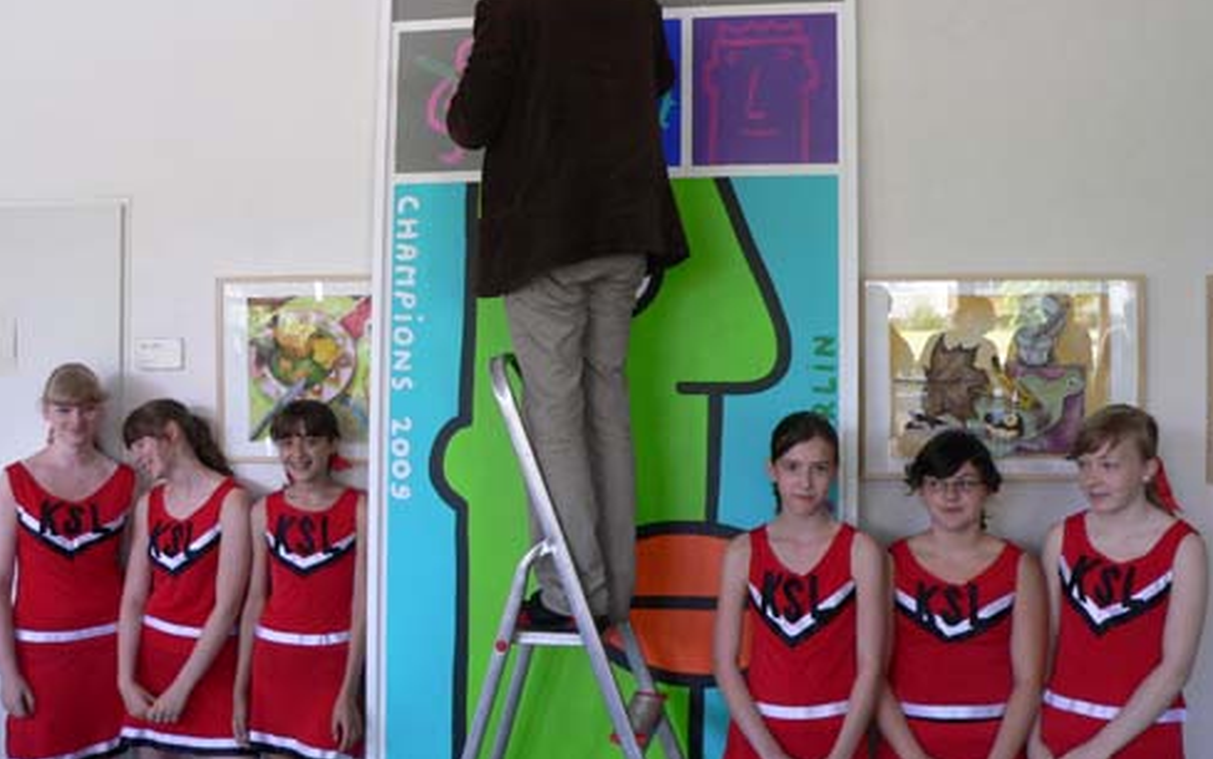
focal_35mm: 39
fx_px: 1290
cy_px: 326
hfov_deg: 50.4
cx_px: 615
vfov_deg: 32.7
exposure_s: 1/40
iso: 200
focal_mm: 6
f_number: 2.8
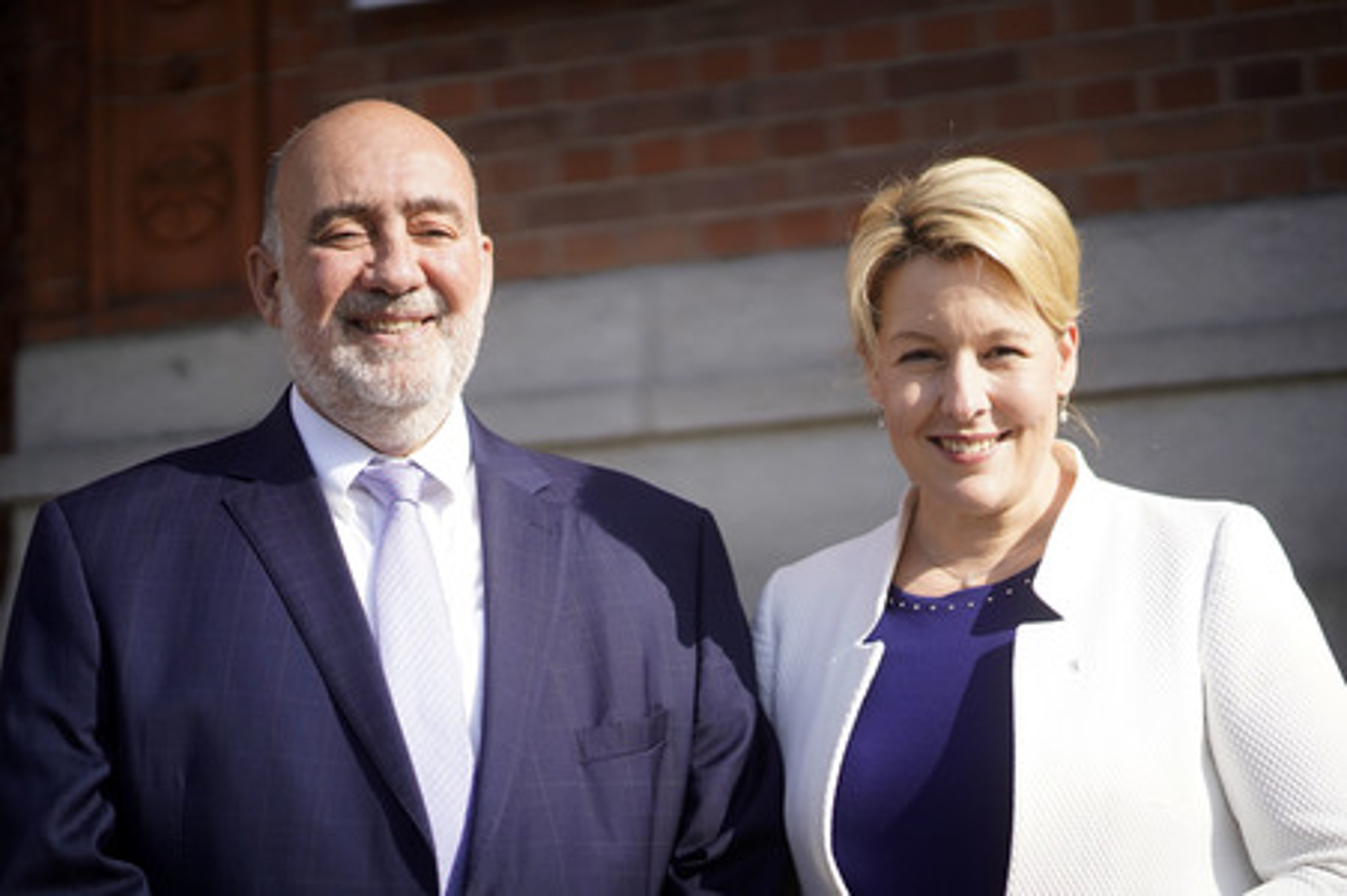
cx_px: 674
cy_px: 448
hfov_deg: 23.9
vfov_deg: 16.0
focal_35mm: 85
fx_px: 3178
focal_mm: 85
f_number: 1.8
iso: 640
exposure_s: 1/8000
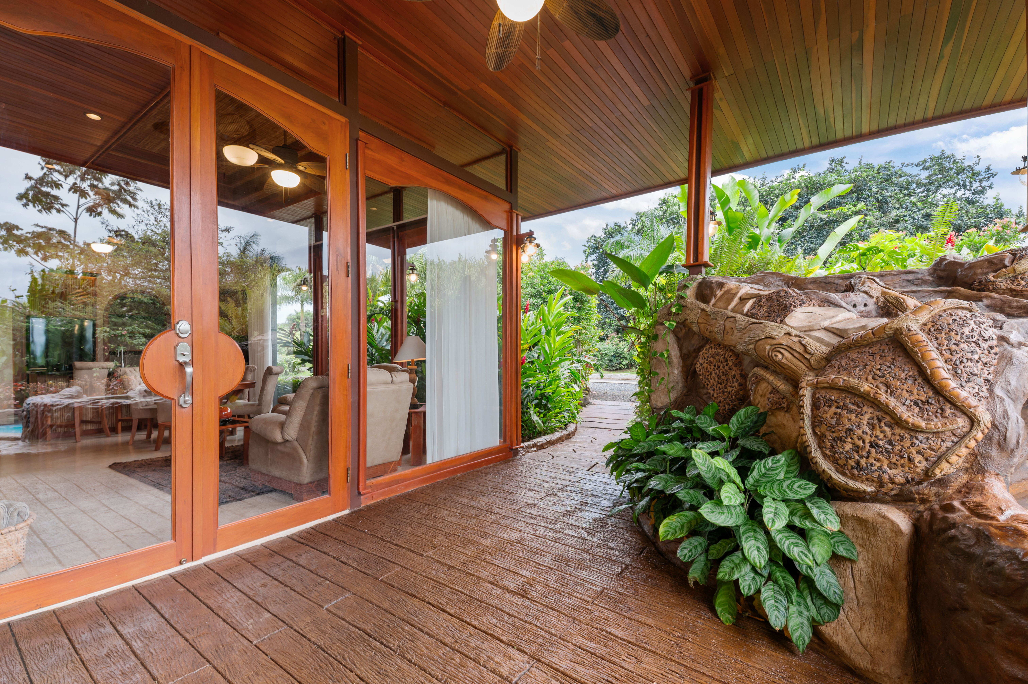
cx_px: 514
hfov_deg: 100.4
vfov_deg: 77.2
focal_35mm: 15
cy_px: 342
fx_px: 428
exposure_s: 1/30
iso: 400
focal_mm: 15
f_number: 7.1
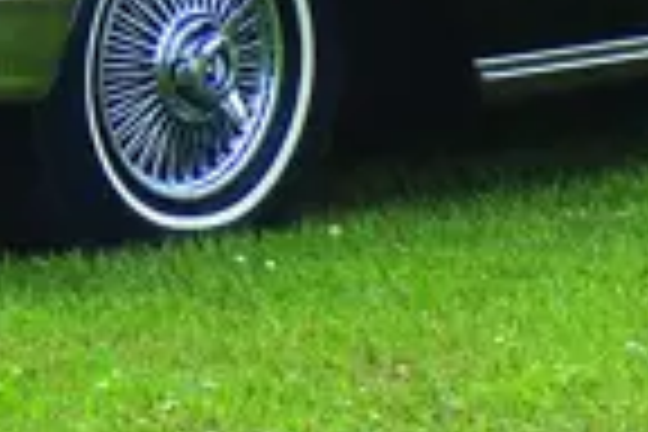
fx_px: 8909
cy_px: 133
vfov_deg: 2.8
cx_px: 470
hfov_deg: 4.2
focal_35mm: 495
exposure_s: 1/125
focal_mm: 16.6
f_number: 4.9
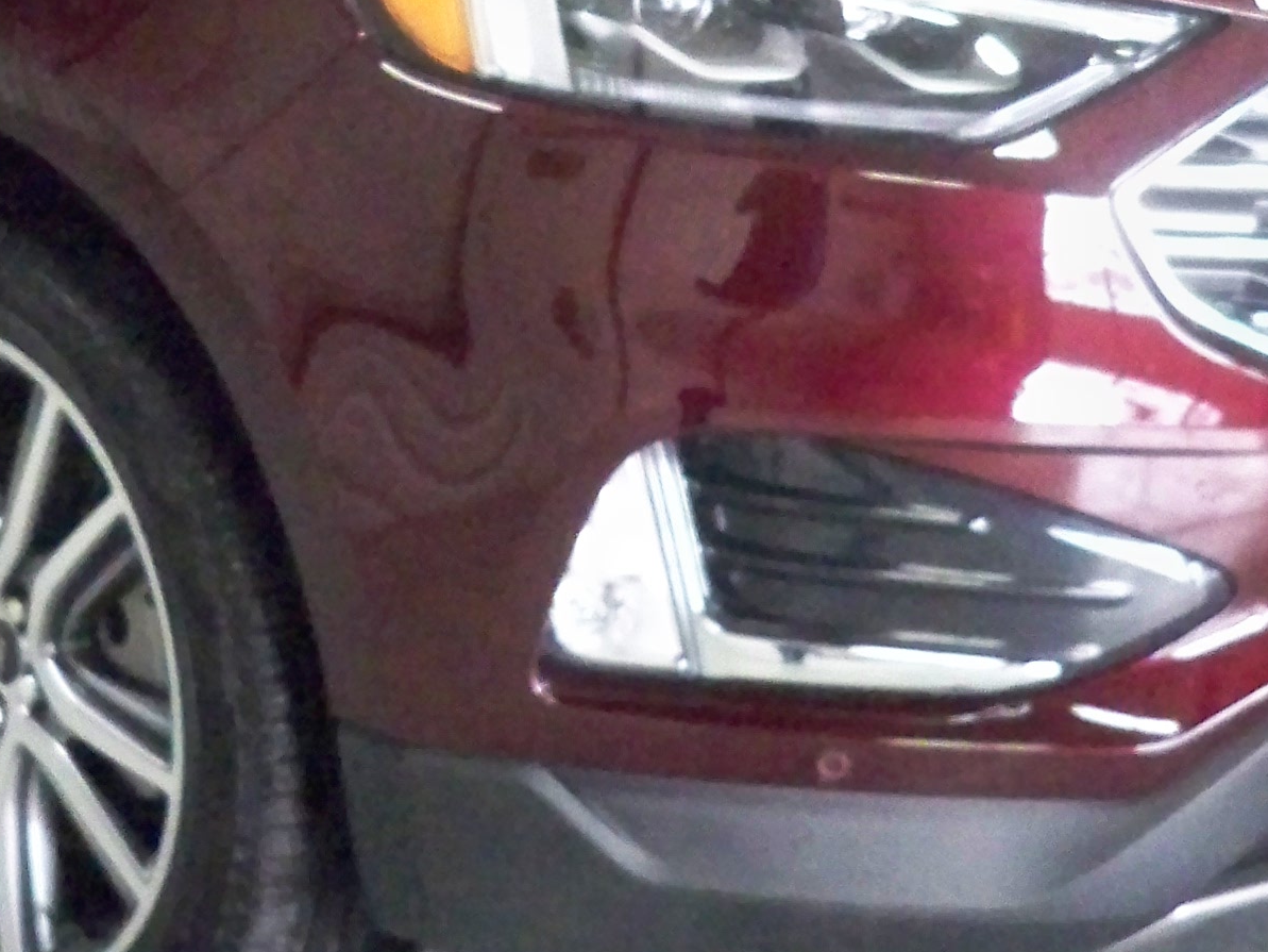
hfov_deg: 18.1
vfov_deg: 13.6
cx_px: 175
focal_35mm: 107
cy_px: -87
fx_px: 3920
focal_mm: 6.3
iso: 1250
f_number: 3.1
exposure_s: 1/60
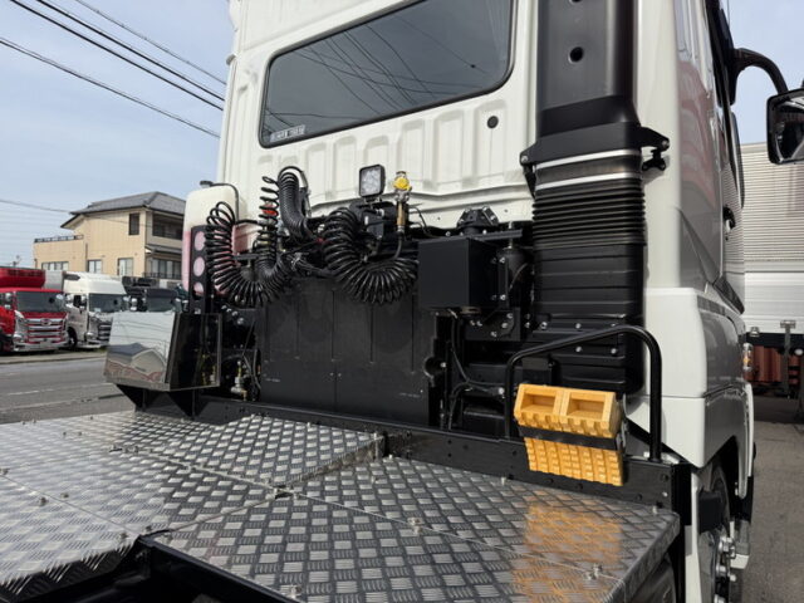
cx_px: 402
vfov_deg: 56.8
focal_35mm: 24
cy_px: 302
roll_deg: -0.8
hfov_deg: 71.6
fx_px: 557
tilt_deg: +3.7
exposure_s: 1/3425
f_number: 1.78
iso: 80
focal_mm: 6.76
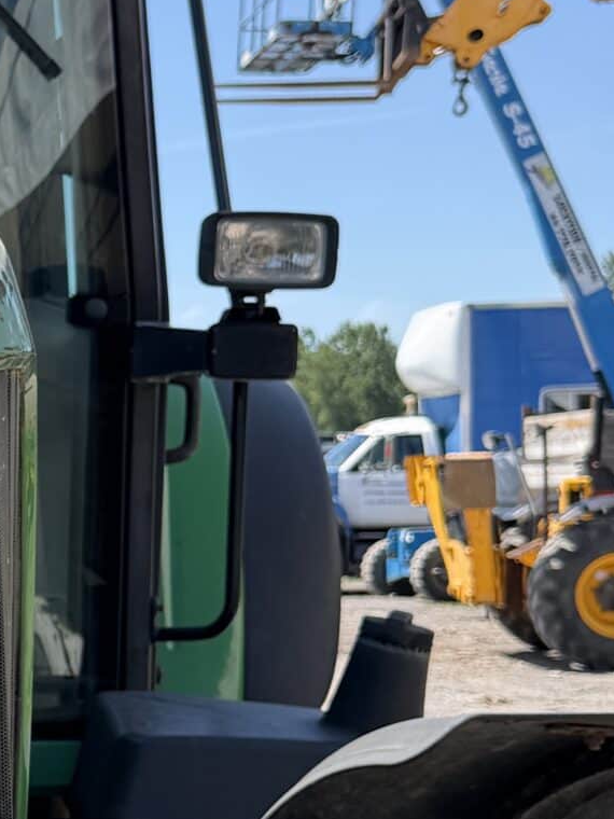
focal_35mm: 91
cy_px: 577
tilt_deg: -1.7
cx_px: -323
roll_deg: -0.9
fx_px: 2152
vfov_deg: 21.4
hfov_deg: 15.0
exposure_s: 1/2703
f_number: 1.78
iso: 80
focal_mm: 6.76
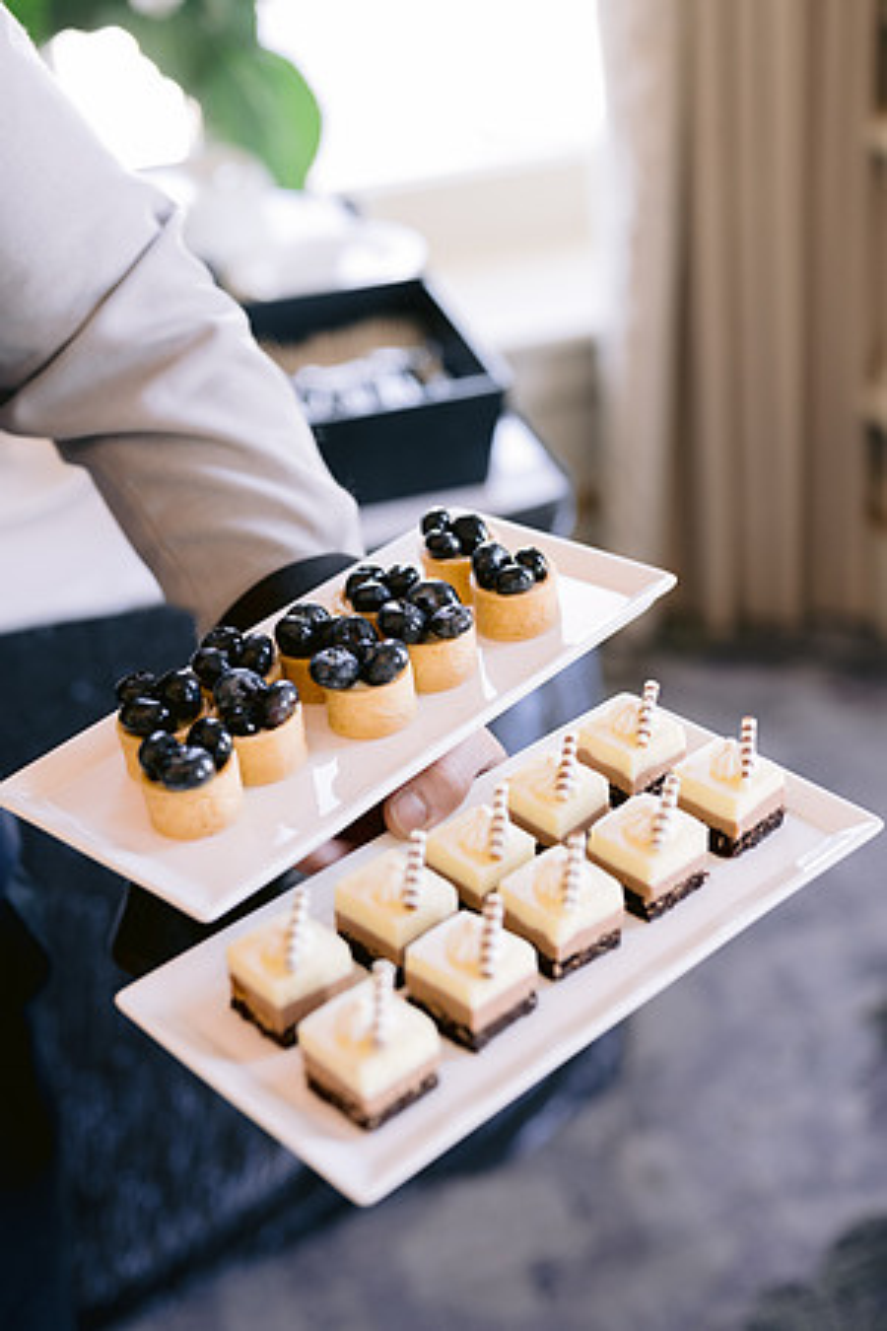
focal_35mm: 50
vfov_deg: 39.6
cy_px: 666
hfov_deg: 27.0
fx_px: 1848
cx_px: 444
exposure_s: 1/160
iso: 800
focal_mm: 50
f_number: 2.8
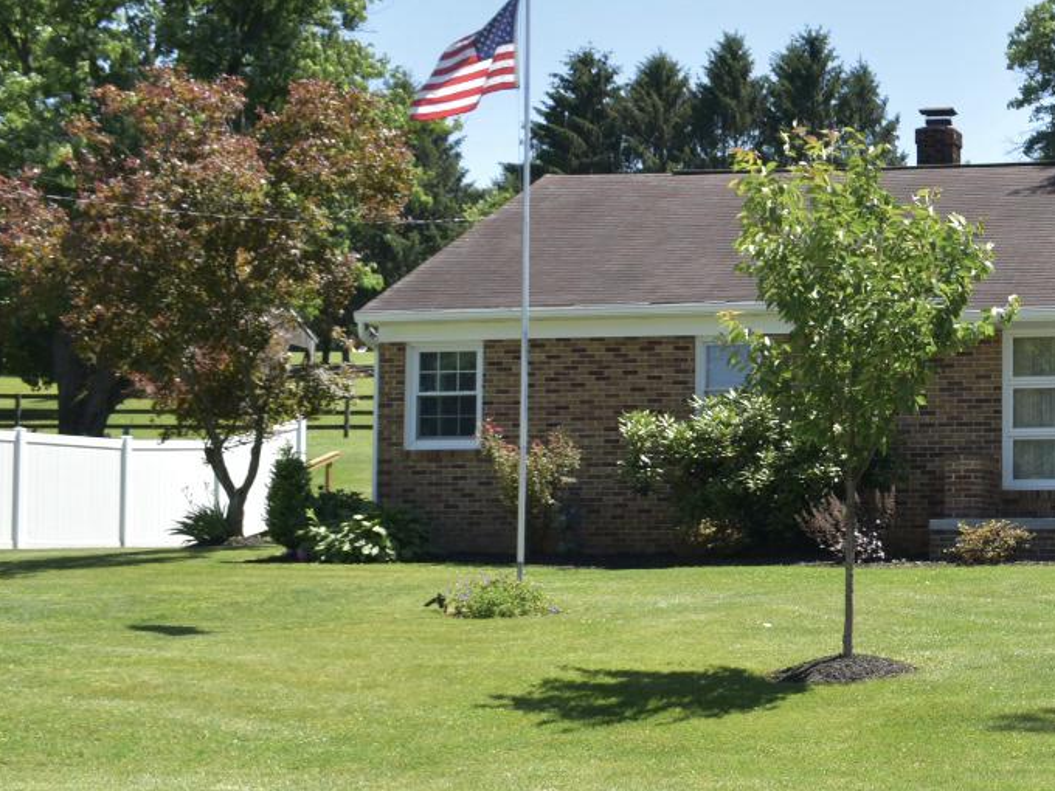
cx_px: 1154
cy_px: 464
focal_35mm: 72
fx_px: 2199
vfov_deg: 20.4
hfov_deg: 25.1
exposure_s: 1/200
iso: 100
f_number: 6.3
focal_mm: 21
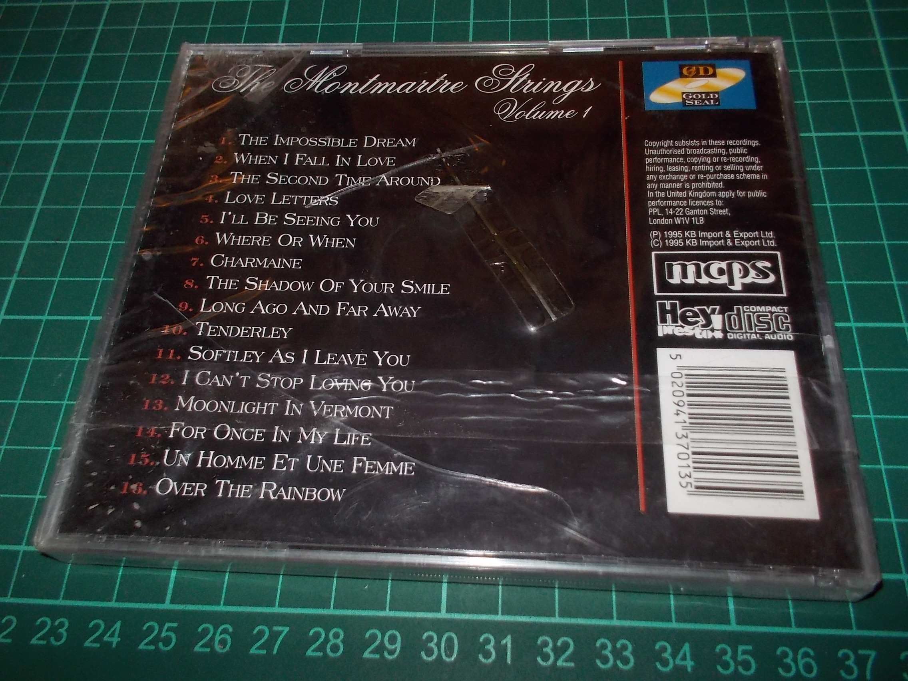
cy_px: 340
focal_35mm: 29
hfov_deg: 61.7
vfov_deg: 48.2
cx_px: 454
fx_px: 761
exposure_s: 1/30
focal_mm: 4.1
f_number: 3.3
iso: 200
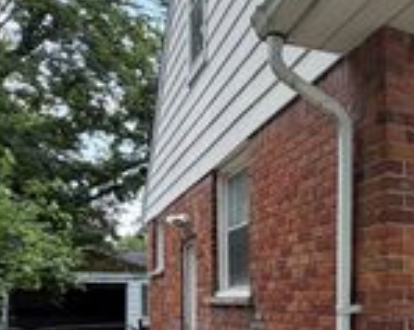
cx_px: 483
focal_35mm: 46
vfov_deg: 31.1
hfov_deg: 33.6
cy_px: 304
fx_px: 563
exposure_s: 1/518
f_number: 2.2
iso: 40
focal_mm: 2.22
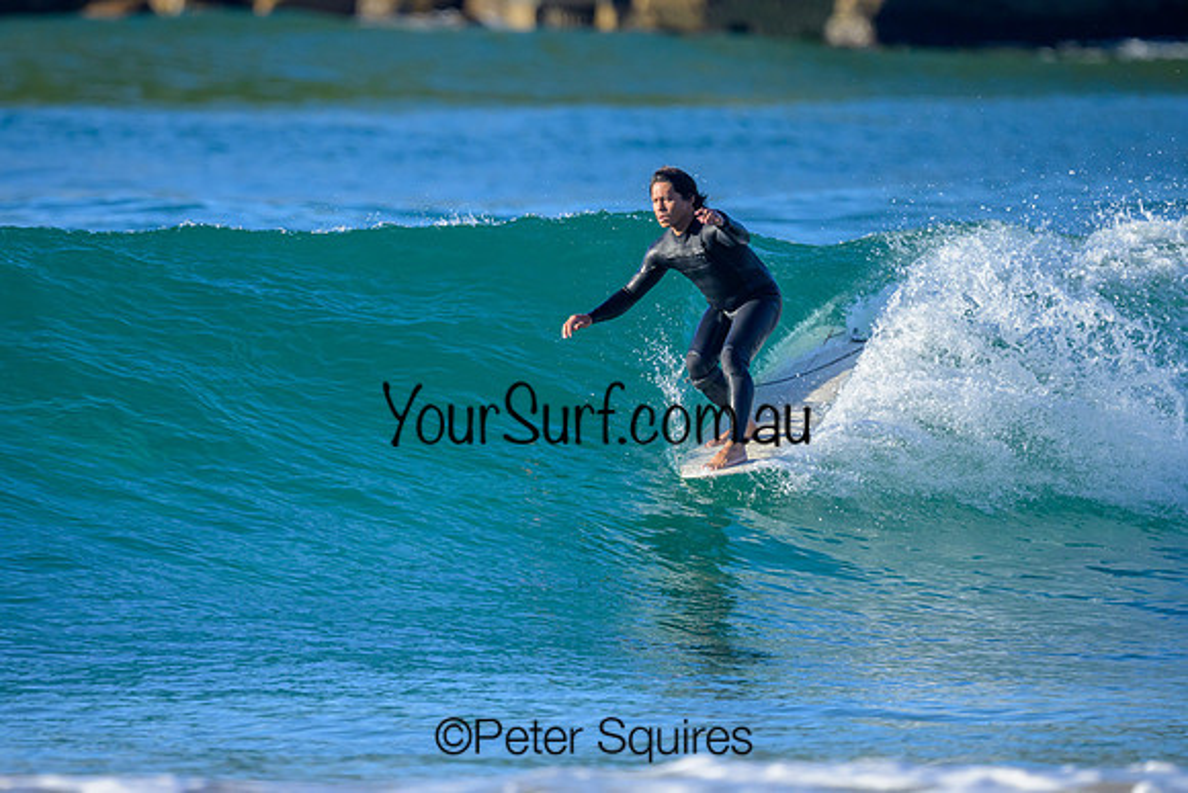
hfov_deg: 1.9
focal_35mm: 1097
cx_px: 501
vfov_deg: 1.3
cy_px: 465
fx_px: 36215
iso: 900
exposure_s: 1/2000
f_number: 6.3
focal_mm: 800
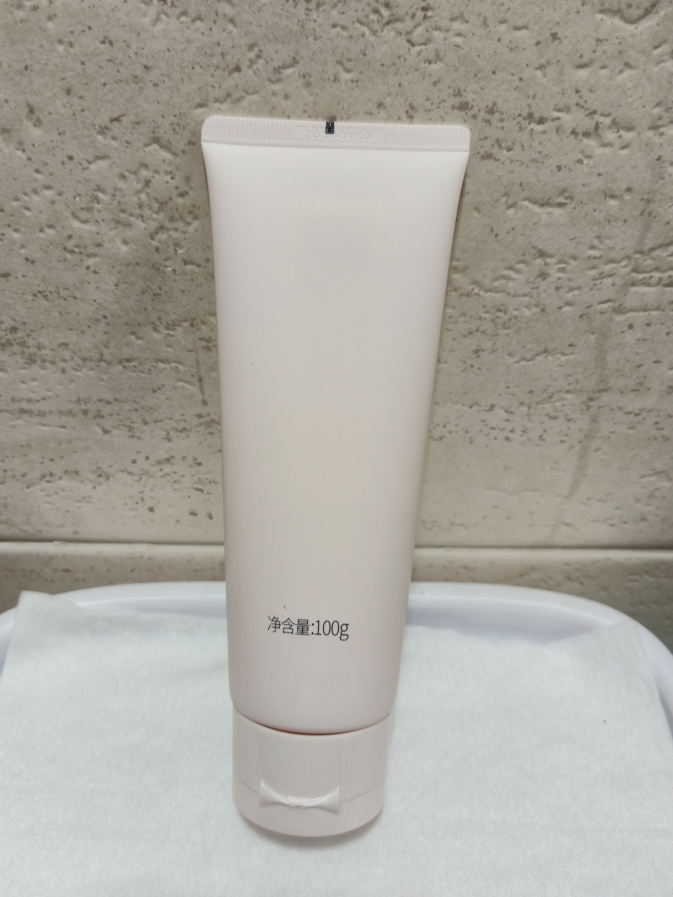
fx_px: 674
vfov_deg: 67.3
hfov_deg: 53.1
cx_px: 336
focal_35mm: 26
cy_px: 448
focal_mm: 4.95
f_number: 1.9
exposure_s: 1/33.3
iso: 950
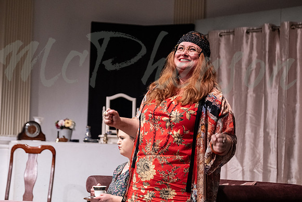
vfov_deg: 15.5
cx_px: 151
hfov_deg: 23.1
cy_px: 101
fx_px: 738
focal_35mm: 88
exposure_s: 1/250
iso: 2000
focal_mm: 58.7
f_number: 3.2
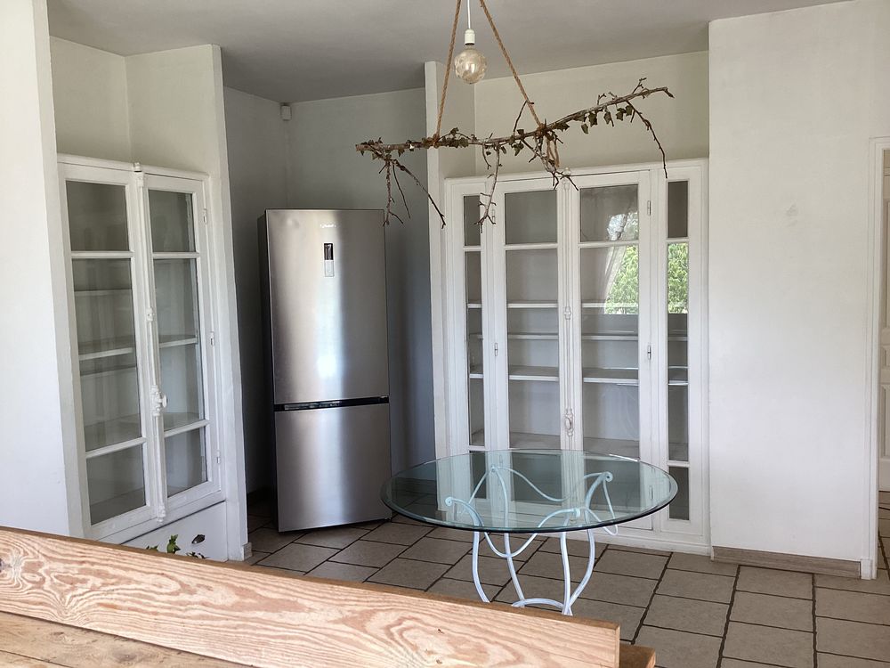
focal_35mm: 31
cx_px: 445
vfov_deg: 45.4
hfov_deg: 58.4
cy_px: 334
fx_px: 797
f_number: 2.4
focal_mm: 3.3
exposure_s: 1/120
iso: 80
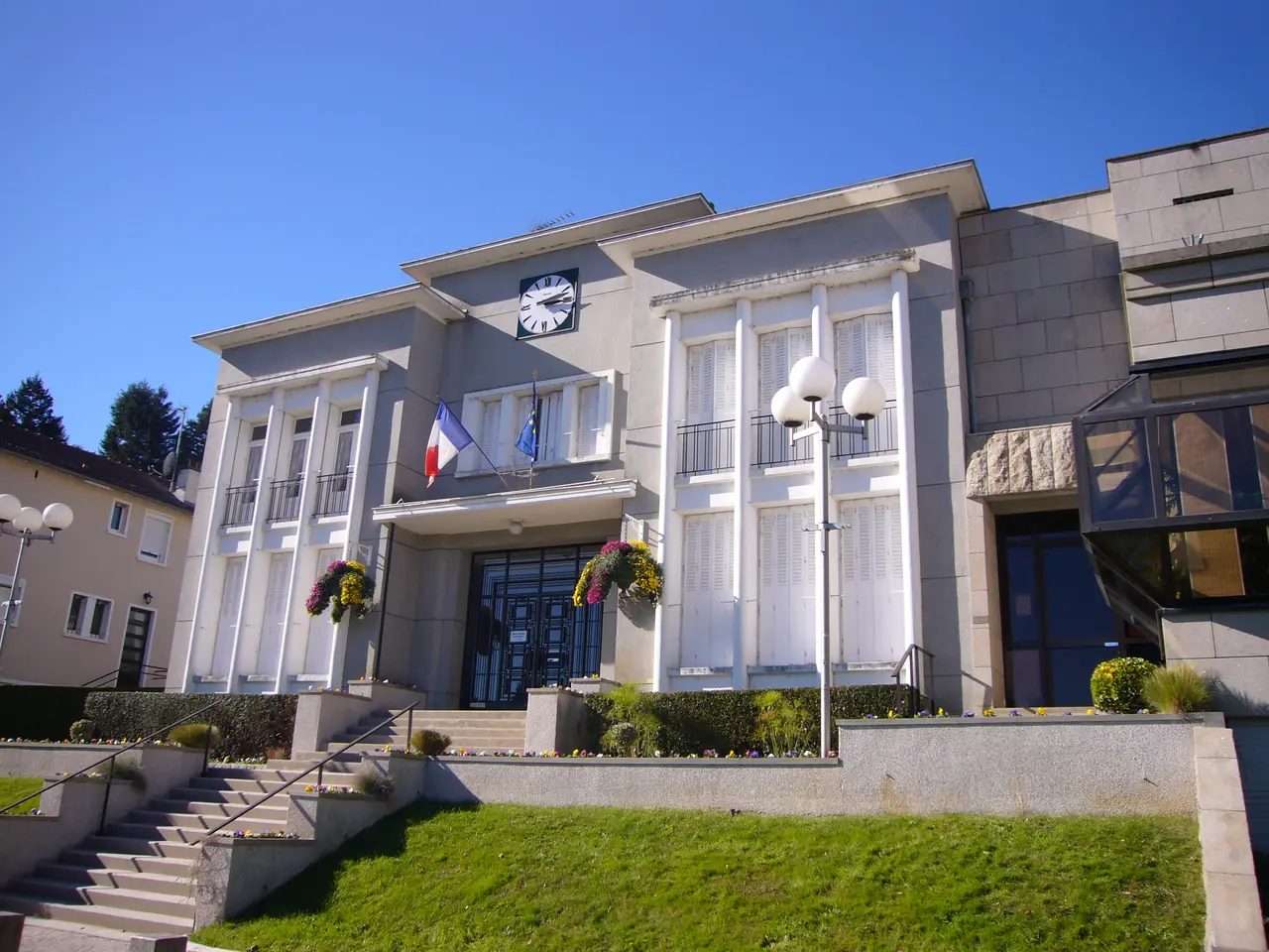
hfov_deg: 63.4
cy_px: 476
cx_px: 634
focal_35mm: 28
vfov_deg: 49.7
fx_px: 1026
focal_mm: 4.6
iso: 80
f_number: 5.6
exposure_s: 1/250
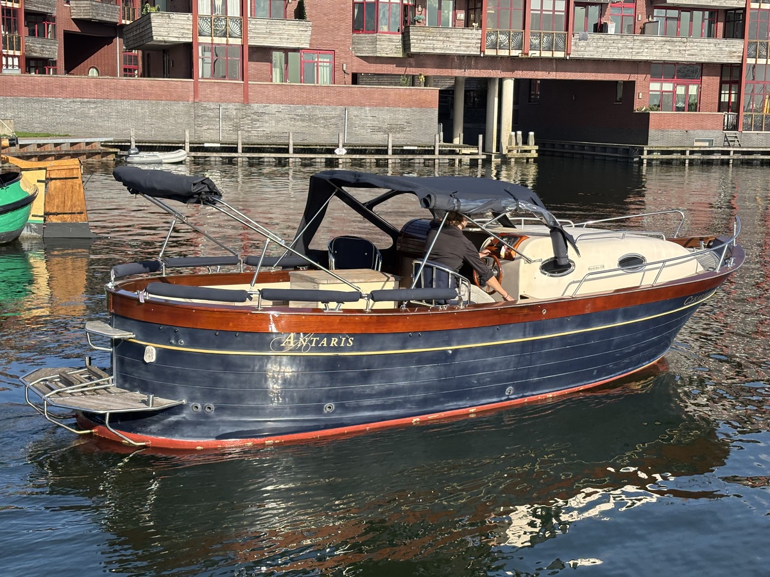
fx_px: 1157
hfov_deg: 36.8
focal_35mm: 52
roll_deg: -1.3
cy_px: 288
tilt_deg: -9.2
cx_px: 385
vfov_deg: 28.0
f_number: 1.6
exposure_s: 1/1543
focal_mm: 5.96
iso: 40
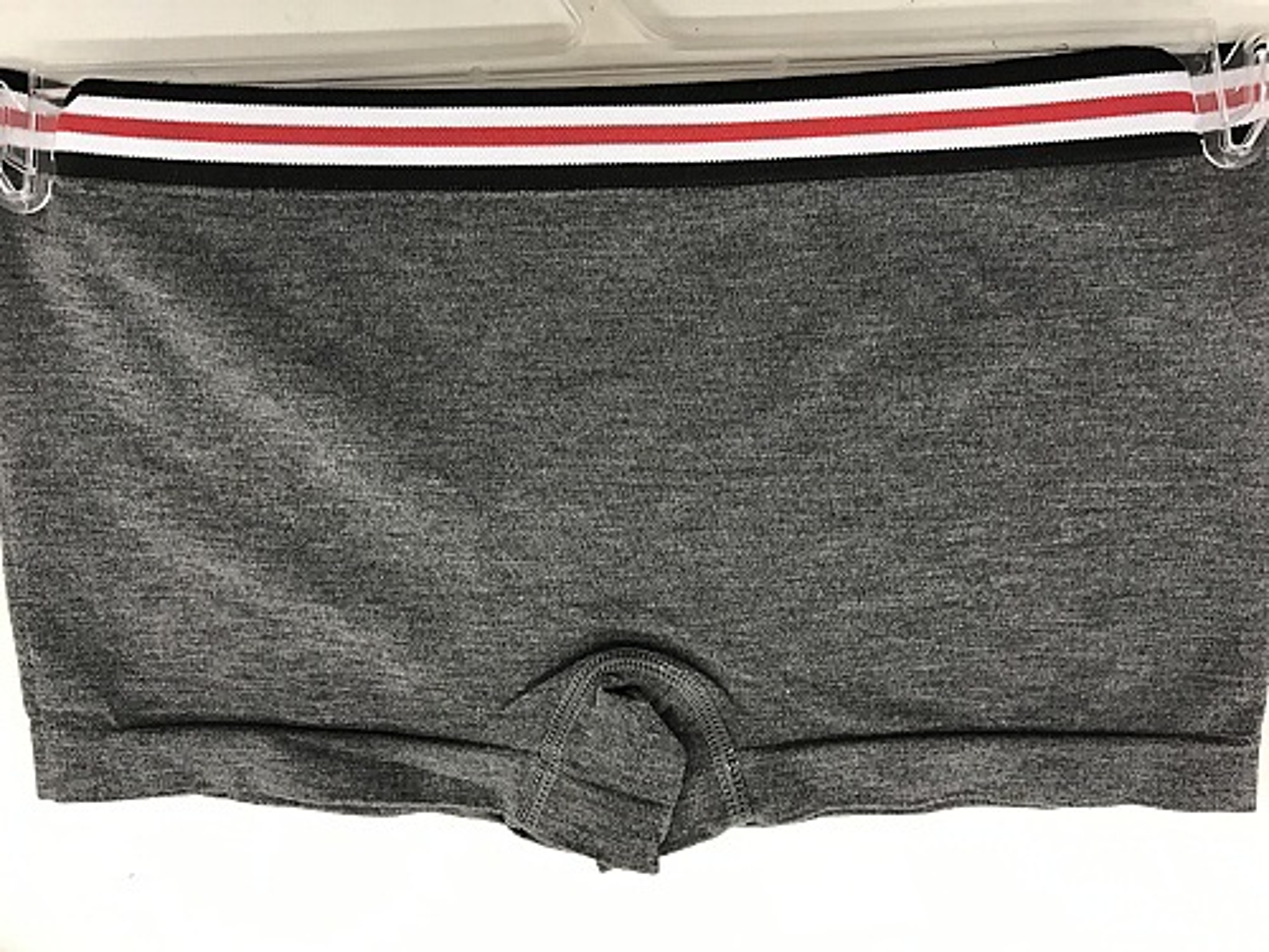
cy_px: 476
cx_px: 634
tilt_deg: -73.3
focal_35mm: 28
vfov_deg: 49.7
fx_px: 1026
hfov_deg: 63.4
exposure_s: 1/17
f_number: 1.8
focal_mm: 3.99
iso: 40
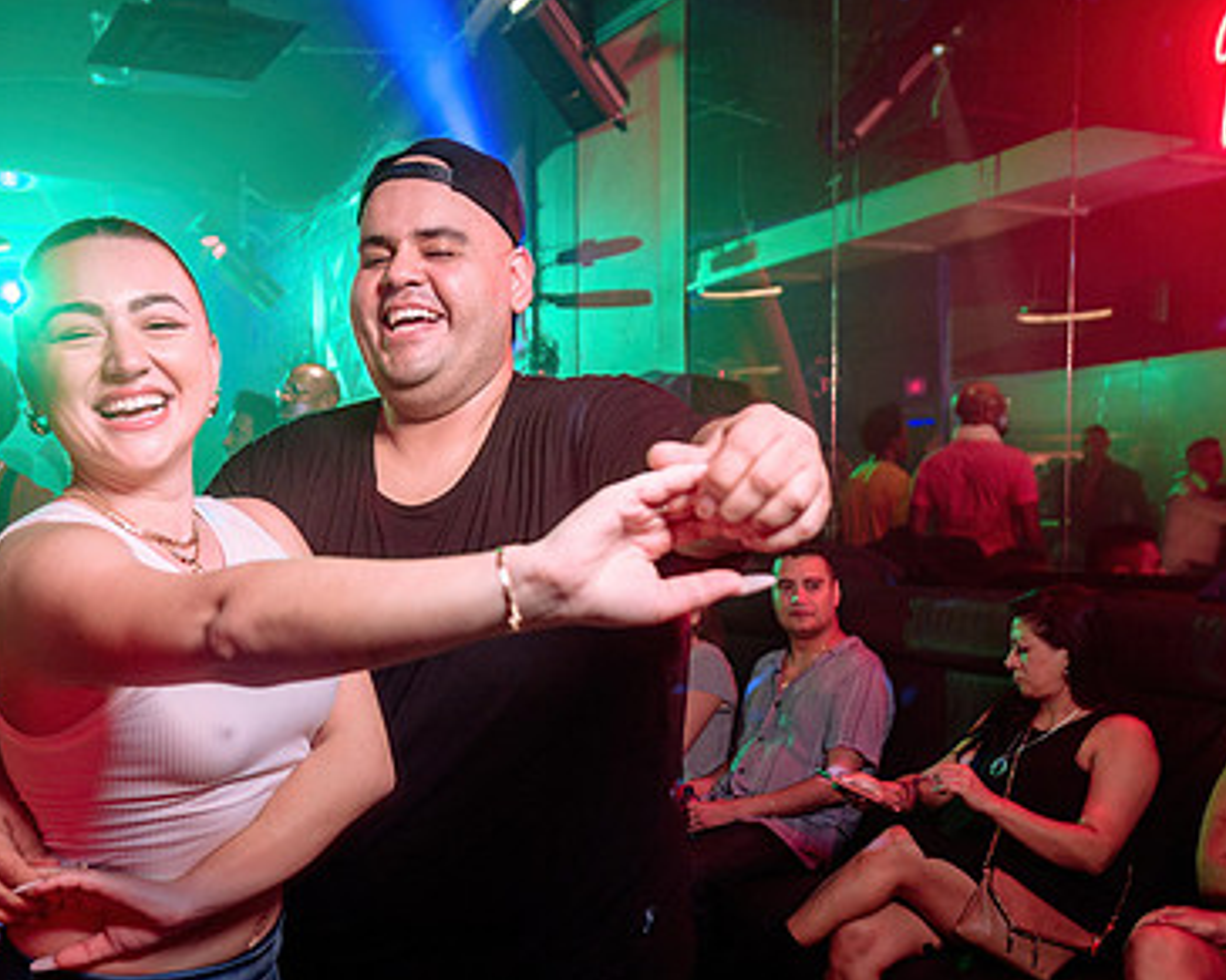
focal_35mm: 39
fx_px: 1415
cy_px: 630
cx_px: 495
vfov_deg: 37.9
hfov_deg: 46.6
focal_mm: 24
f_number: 3.2
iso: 500
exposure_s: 1/20
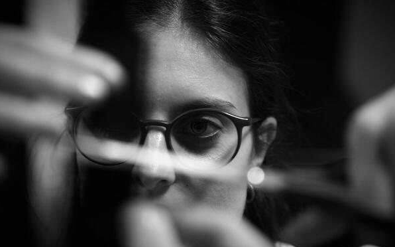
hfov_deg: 17.8
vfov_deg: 11.2
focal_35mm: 117
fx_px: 1259
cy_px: 127
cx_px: 197
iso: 1600
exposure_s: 1/50
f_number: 4.5
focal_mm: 114
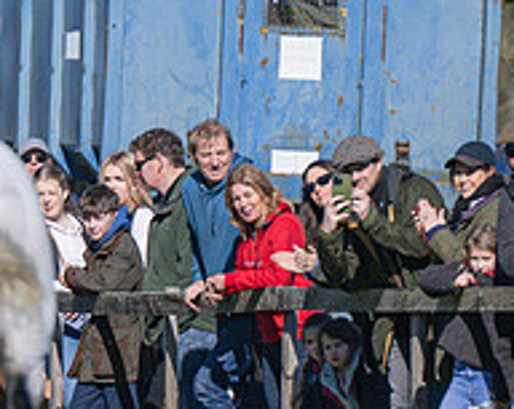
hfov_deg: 1.6
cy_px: 71
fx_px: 18166
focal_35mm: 1196
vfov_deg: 1.3
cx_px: 191
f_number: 2.8
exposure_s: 1/12800
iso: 400
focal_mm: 200
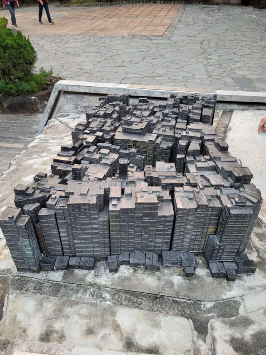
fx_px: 266
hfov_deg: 53.1
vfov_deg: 67.3
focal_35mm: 26
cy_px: 178
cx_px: 133
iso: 125
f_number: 1.8
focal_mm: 5.4
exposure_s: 1/120
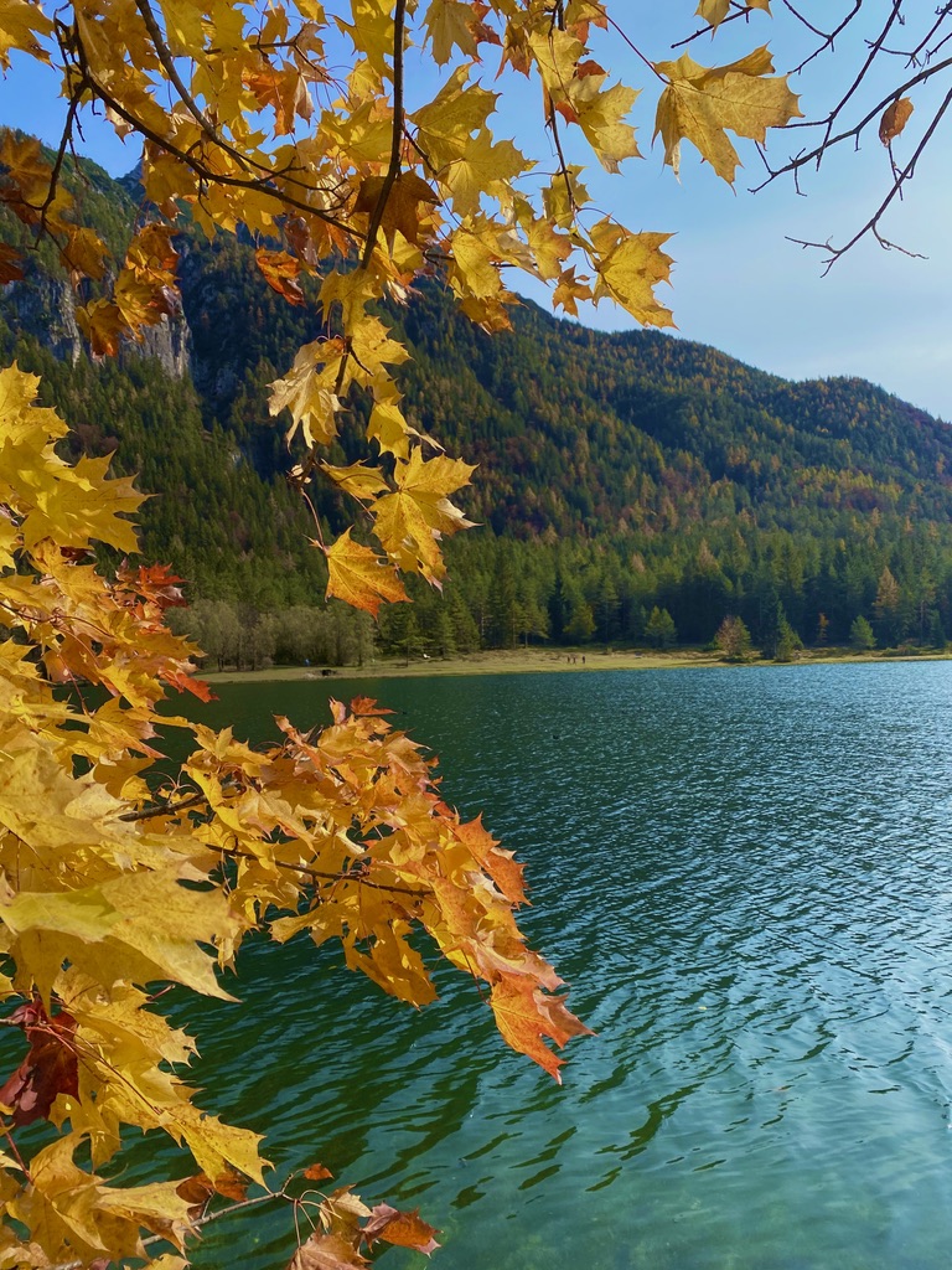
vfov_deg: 67.3
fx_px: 953
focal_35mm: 26
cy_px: 635
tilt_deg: +1.1
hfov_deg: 53.1
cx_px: 476
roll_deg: +1.7
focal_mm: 4.25
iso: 32
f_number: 1.8
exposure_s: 1/1543
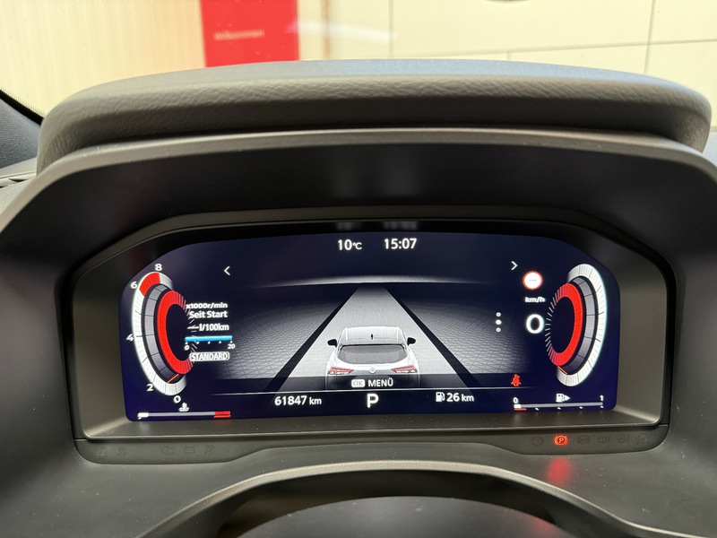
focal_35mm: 24
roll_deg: +1.2
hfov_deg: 71.6
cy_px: 269
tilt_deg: -13.4
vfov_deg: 56.8
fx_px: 497
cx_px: 358
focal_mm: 6.86
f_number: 1.78
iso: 640
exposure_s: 1/60
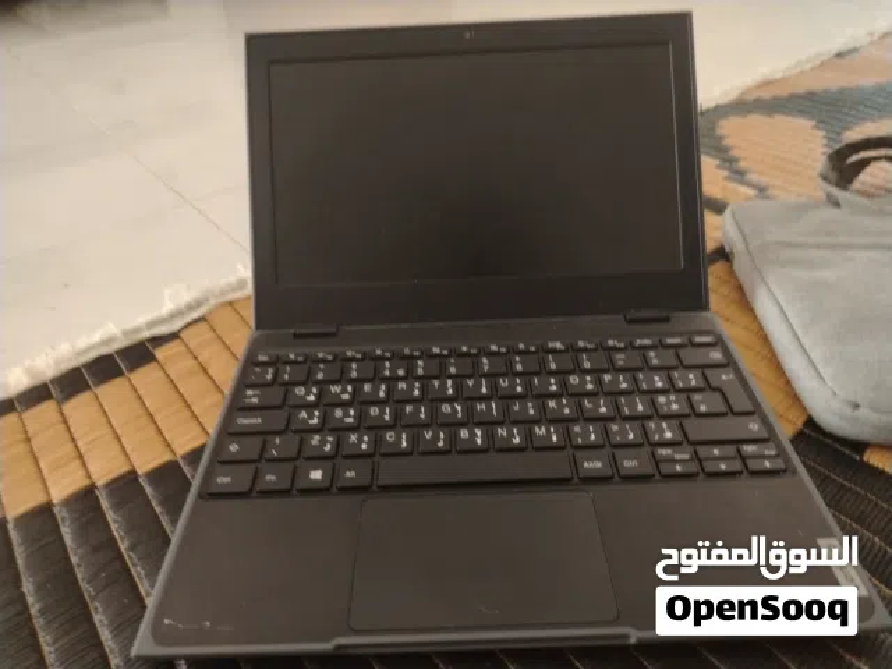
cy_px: 334
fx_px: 618
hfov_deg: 71.6
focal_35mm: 24
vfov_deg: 56.8
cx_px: 446
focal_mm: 5.25
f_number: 1.75
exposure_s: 1/33
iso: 817
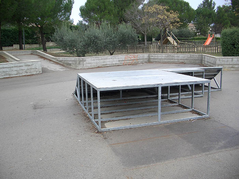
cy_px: 90
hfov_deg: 52.6
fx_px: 242
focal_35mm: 35
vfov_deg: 40.7
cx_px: 120
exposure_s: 1/100
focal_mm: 5.8
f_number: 2.6
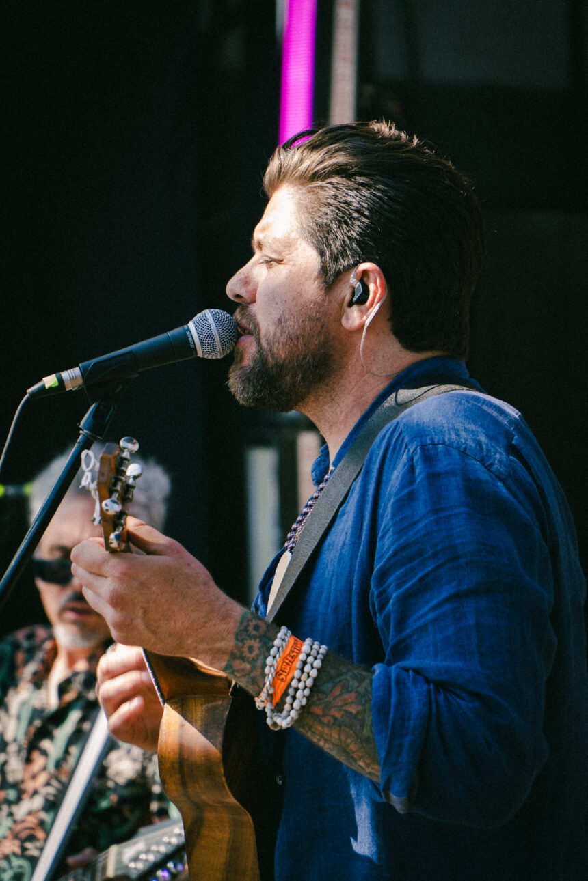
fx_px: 3858
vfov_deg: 13.0
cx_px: 294
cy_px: 440
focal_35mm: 158
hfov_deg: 8.7
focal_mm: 105
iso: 125
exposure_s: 1/200
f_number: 4
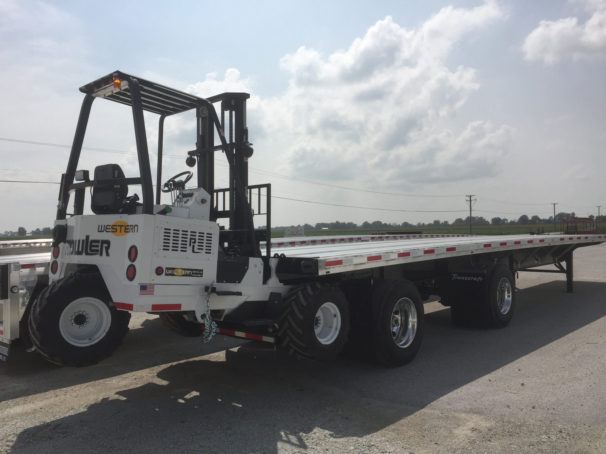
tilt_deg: -1.1
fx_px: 508
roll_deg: +0.3
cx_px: 303
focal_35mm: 29
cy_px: 227
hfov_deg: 61.7
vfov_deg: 48.2
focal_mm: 4.15
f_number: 2.2
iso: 32
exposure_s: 1/5650
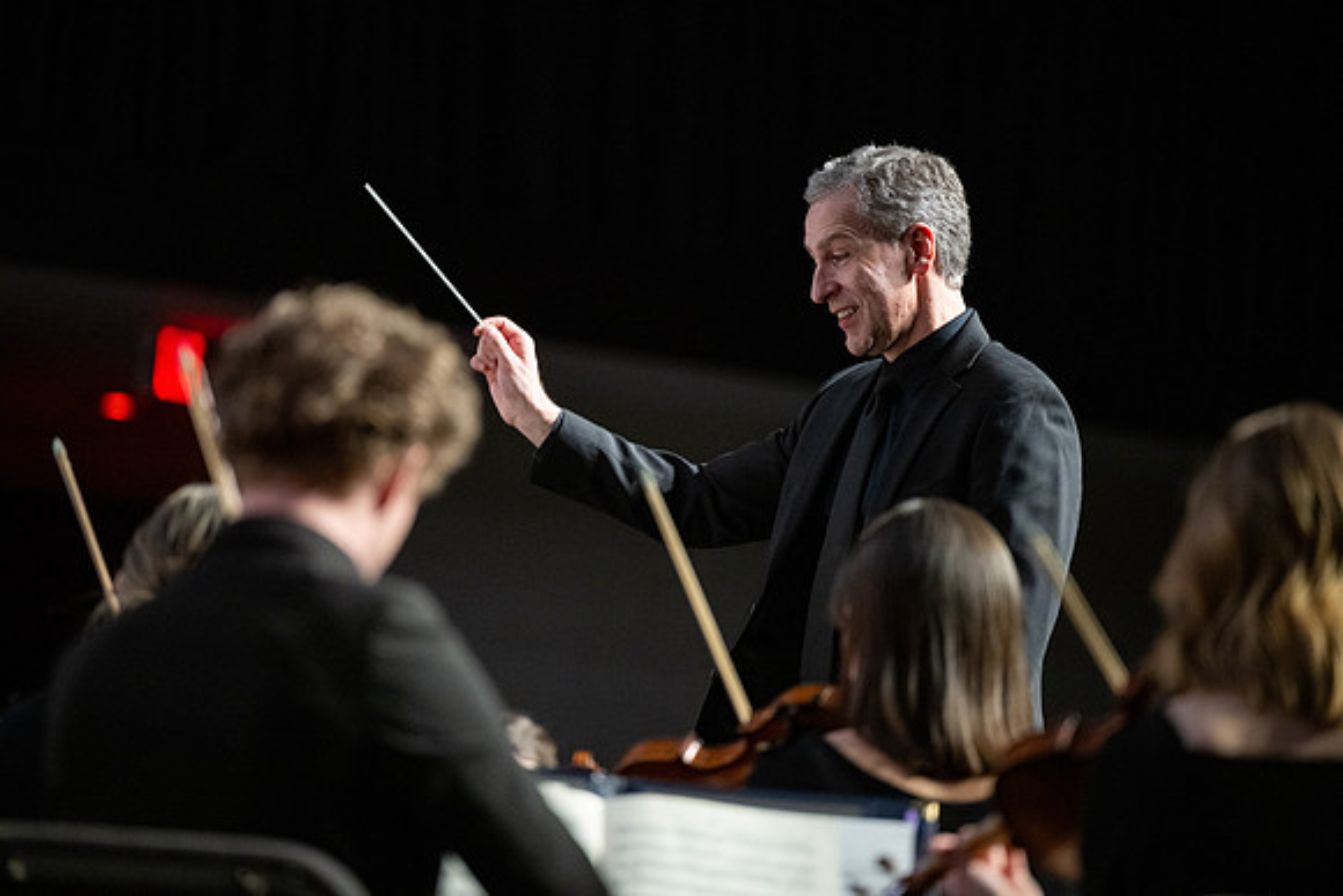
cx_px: 672
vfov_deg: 6.9
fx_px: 7463
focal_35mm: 200
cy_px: 448
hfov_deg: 10.3
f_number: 2.8
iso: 2000
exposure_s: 1/400
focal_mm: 200
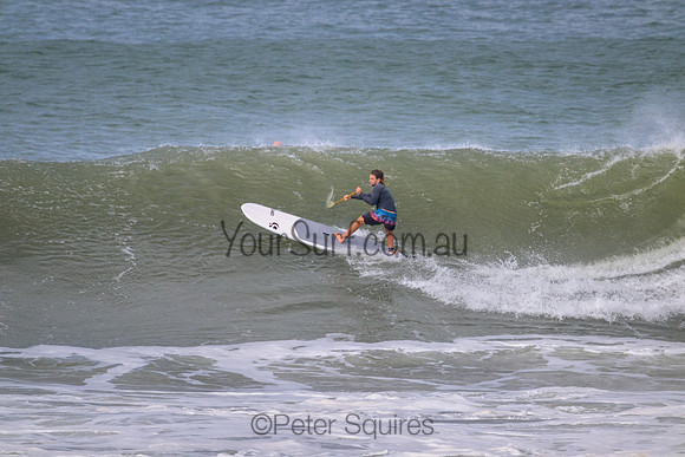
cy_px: 228
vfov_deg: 1.7
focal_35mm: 800
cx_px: 342
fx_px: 15225
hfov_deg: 2.6
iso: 1250
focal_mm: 800
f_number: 11
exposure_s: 1/2000
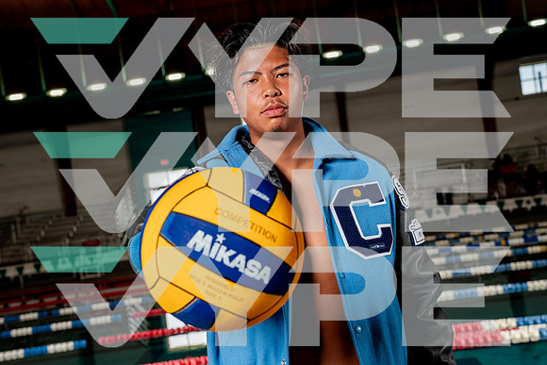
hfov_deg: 38.2
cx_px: 274
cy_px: 182
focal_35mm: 52
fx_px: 790
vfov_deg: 26.0
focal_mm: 52
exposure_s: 1/250
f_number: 6.3
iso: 400
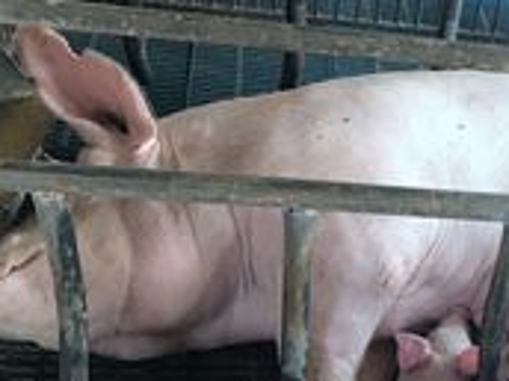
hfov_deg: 28.5
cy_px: 325
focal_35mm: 65
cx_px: 471
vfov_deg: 22.2
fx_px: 956
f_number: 1.8
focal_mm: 3.99
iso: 50
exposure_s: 1/17
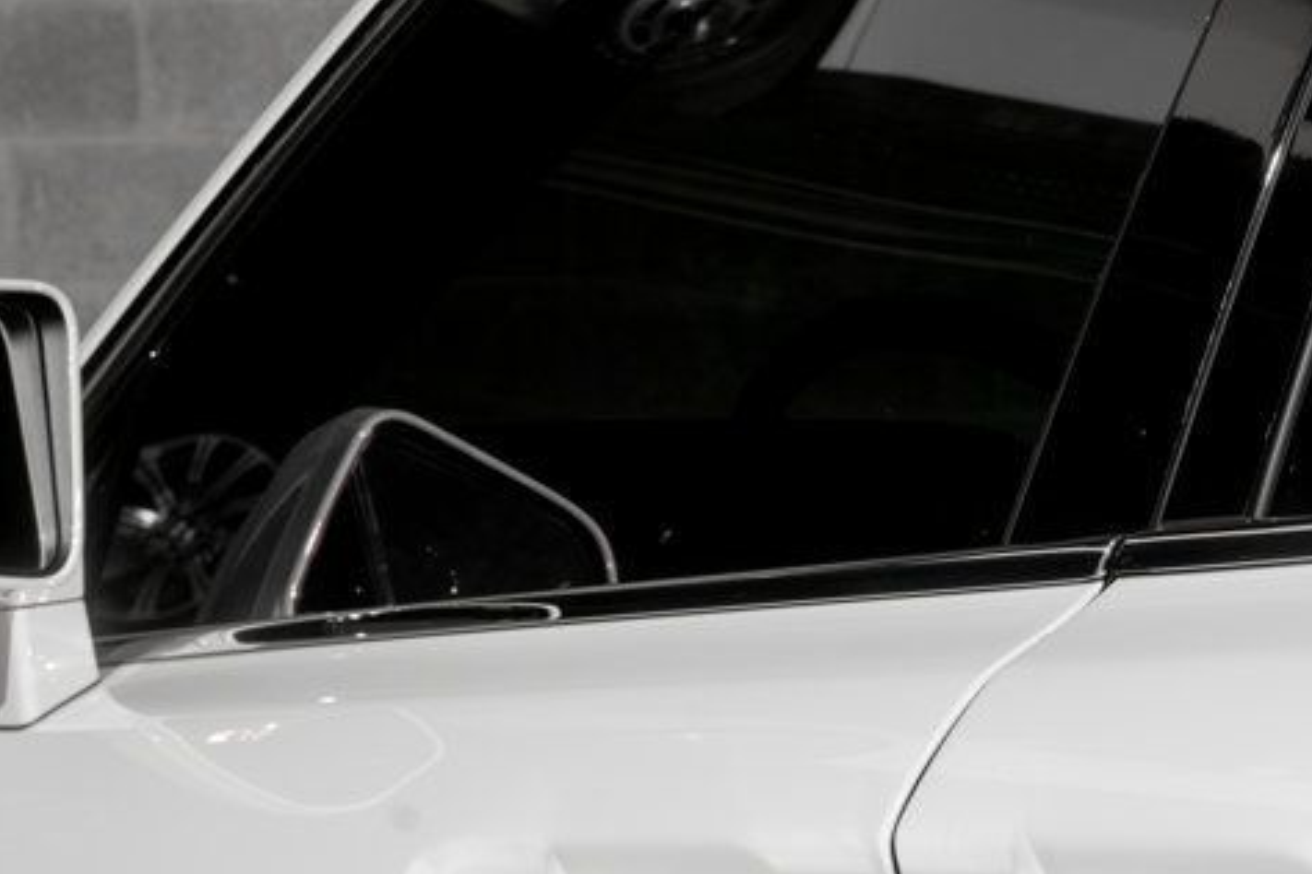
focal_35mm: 108
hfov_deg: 18.9
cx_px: 703
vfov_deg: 12.5
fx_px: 3936
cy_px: 848
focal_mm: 50
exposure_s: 1/125
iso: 400
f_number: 9
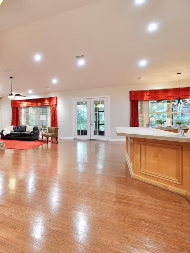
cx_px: 2
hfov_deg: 50.2
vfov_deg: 76.4
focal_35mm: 22
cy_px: 125
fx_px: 161
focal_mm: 10
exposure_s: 1/3
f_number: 7.1
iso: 400
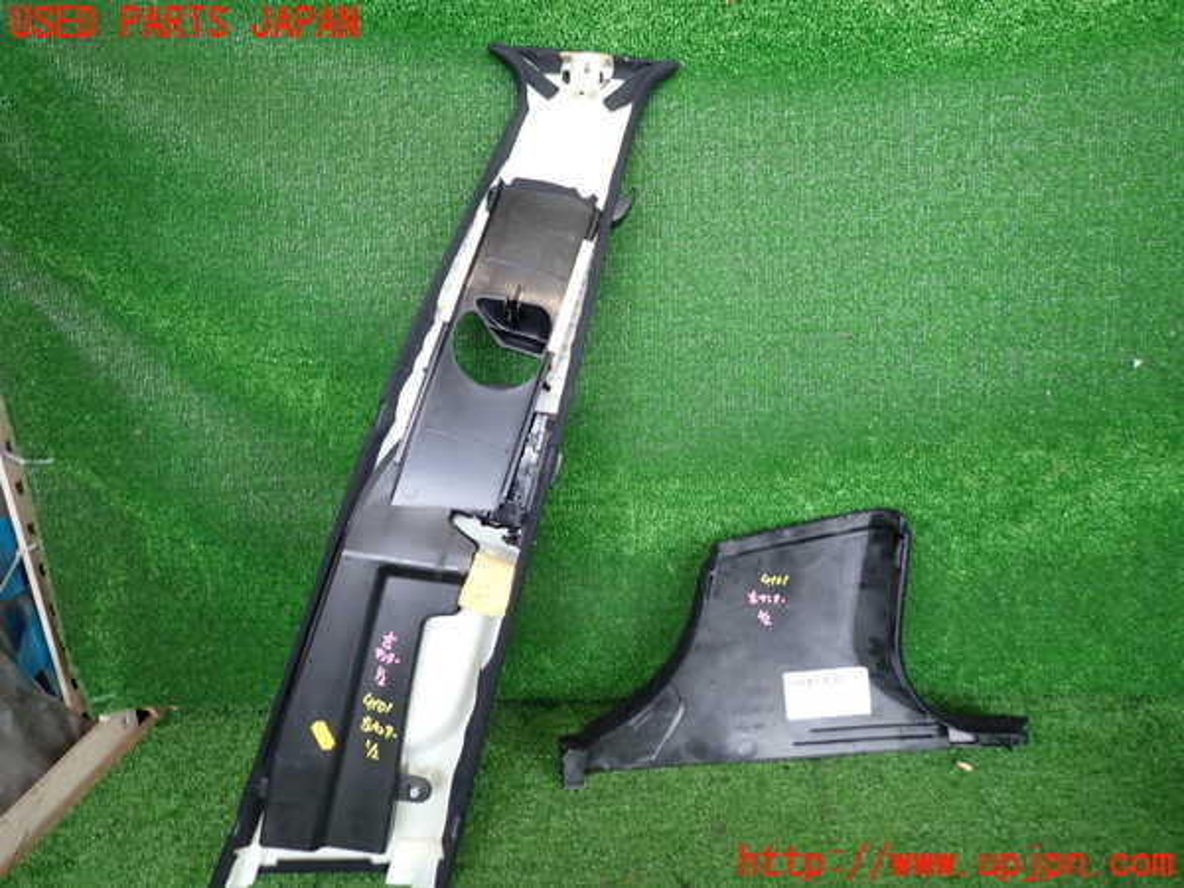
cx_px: 592
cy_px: 444
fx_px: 855
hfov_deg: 69.4
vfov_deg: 54.9
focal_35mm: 25
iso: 200
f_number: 2
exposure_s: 1/30
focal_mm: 4.5
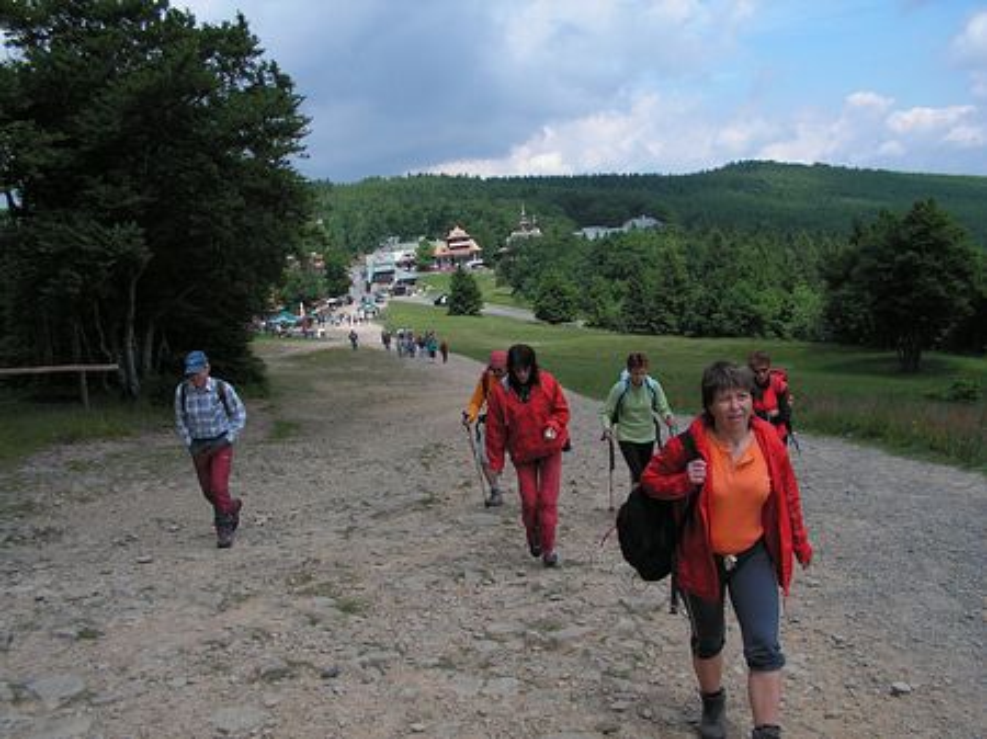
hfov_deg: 51.4
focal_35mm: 36
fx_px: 1026
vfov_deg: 39.6
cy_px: 370
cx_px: 494
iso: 50
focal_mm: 6
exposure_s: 1/800
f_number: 3.2
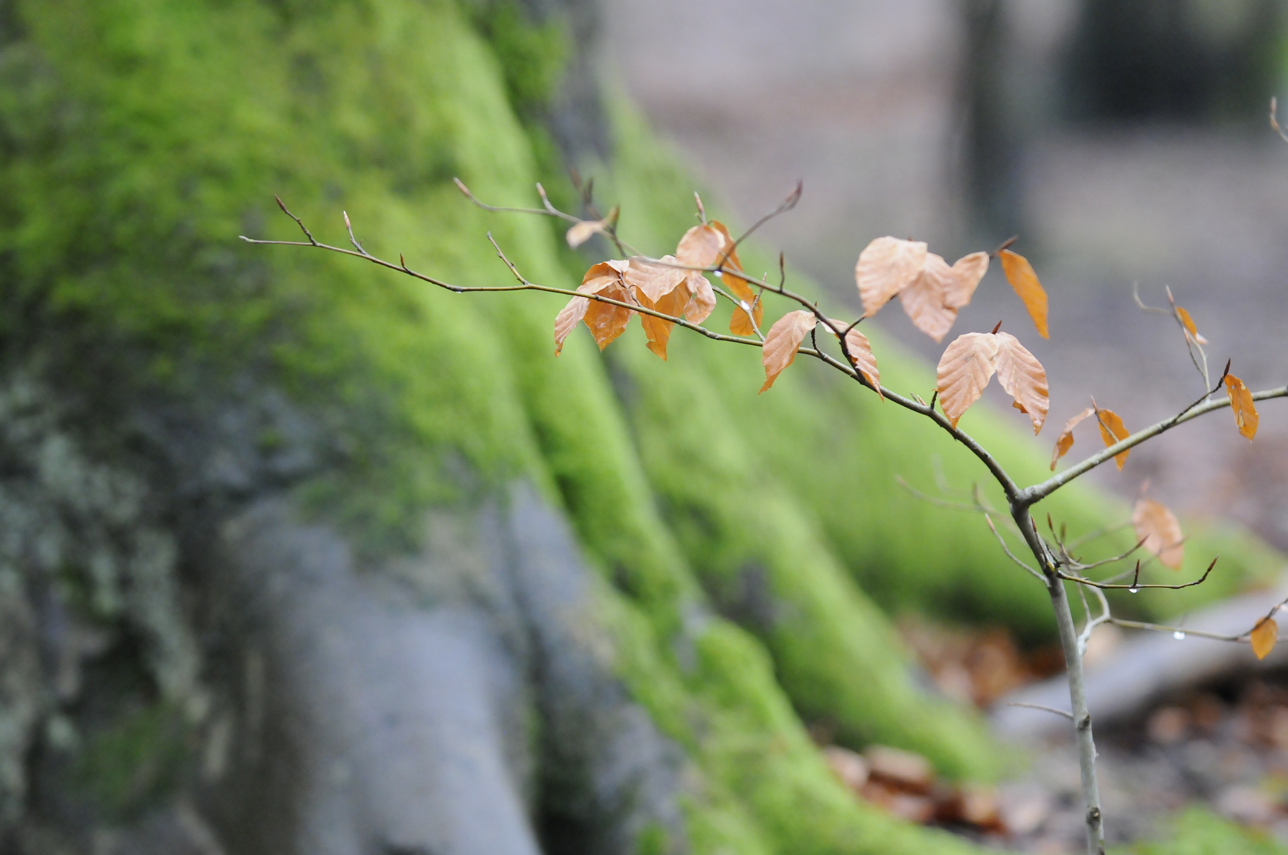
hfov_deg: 15.4
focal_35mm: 133
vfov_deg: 10.3
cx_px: 658
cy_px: 421
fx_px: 4753
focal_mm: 86
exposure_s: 1/500
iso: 2200
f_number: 2.8
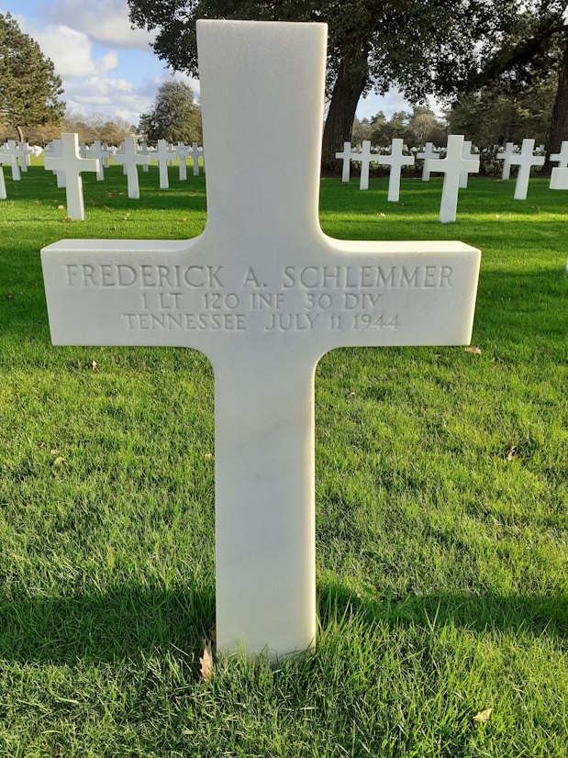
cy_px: 379
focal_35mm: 27
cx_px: 284
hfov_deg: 51.3
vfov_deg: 65.3
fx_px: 591
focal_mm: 3.6
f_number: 1.9
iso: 40
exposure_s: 1/670
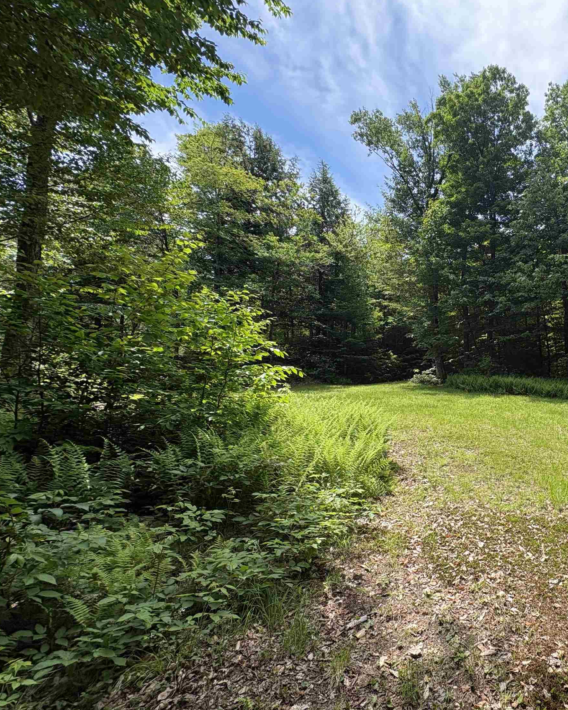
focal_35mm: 19
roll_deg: +1.2
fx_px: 399
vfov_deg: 83.3
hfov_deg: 62.7
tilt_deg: +8.2
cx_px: 479
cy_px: 357
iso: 40
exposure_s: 1/501
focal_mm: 2.22
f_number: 2.2
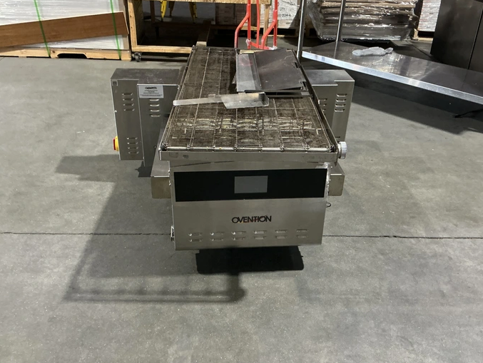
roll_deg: -2.5
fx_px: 433
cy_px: 169
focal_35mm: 31
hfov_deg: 58.3
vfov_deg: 45.5
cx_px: 243
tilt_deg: -28.1
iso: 320
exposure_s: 1/49
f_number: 1.8
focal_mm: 3
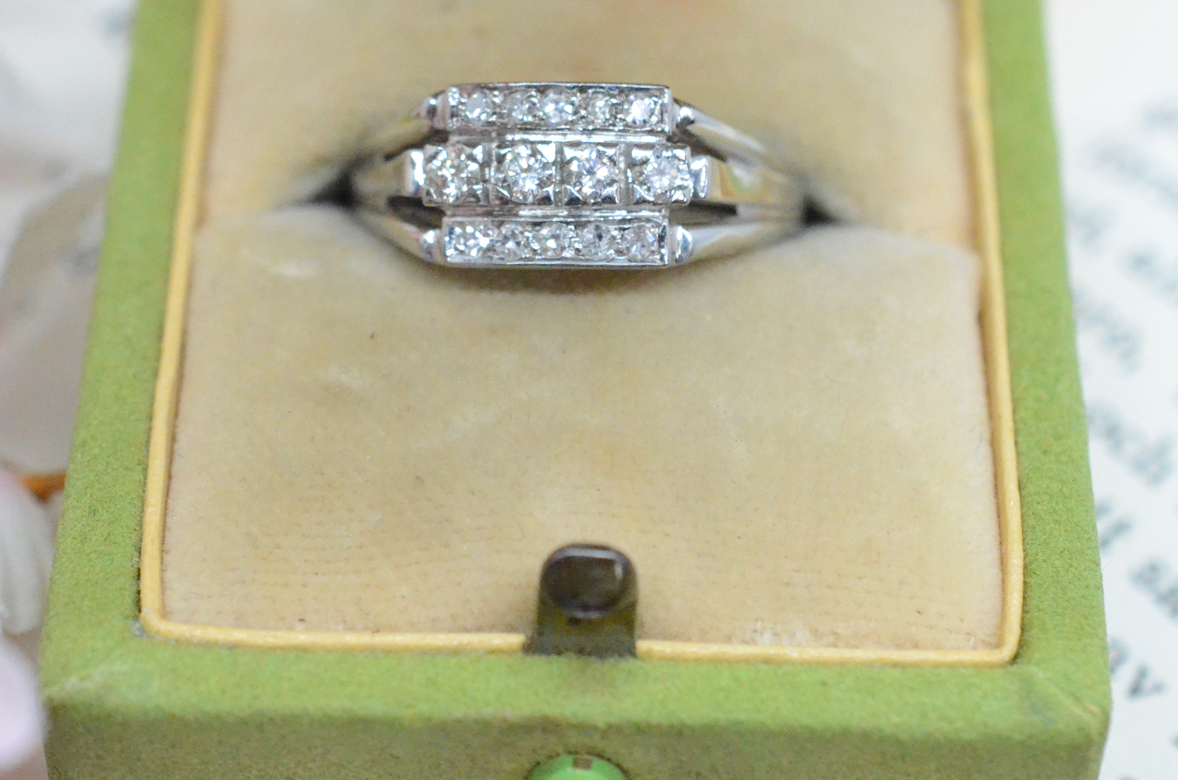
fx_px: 3168
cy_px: 184
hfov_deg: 21.1
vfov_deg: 14.0
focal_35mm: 97
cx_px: 544
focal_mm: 40
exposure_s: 1/1600
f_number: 6.3
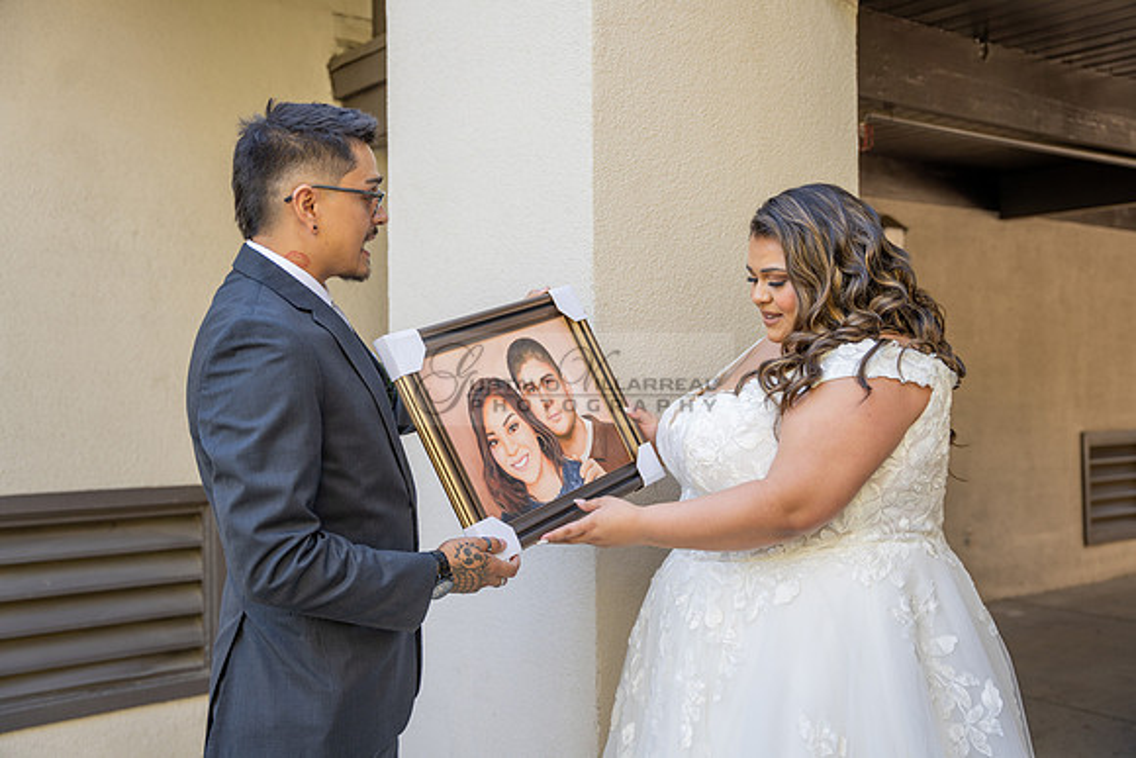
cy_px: 379
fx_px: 1221
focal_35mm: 39
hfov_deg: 49.9
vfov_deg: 34.5
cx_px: 568
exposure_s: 1/80
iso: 125
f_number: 3.2
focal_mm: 38.7
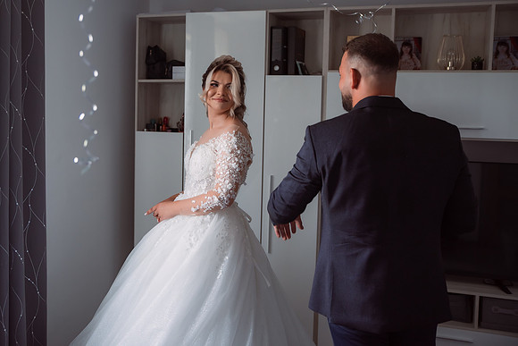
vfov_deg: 32.2
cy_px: 147
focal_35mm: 42
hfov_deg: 46.7
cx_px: 219
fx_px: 597
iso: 500
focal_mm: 36
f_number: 2.8
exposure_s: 1/250
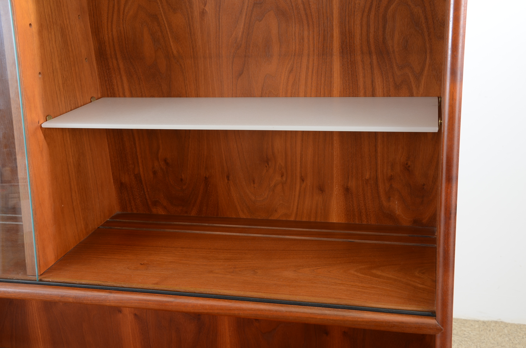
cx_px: 263
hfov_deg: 43.7
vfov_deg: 29.7
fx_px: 656
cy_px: 174
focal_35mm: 45
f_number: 9
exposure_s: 1/80
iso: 125
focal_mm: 30
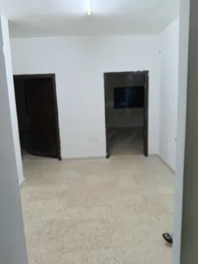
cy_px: 132
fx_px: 175
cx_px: 99
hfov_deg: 58.9
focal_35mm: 23
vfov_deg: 73.9
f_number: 1.6
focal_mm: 4.09
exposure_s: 1/50
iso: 471
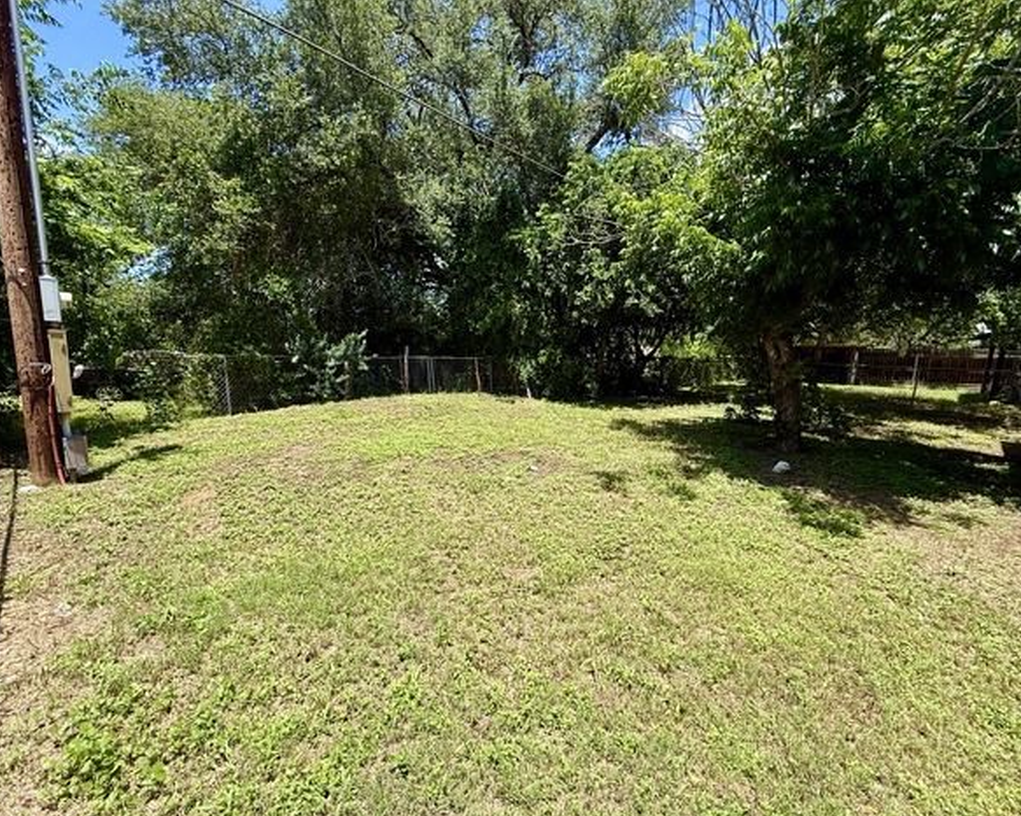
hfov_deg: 96.8
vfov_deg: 84.0
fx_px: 453
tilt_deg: -9.1
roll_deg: -1.4
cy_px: 419
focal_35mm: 15
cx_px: 492
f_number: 2.2
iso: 50
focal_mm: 2.22
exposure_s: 1/888
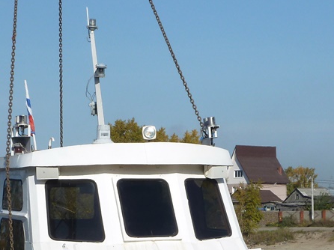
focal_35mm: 154
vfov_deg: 9.5
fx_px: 1485
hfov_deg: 12.8
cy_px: 283
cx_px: 179
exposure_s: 1/500
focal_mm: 11
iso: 80
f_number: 5.6
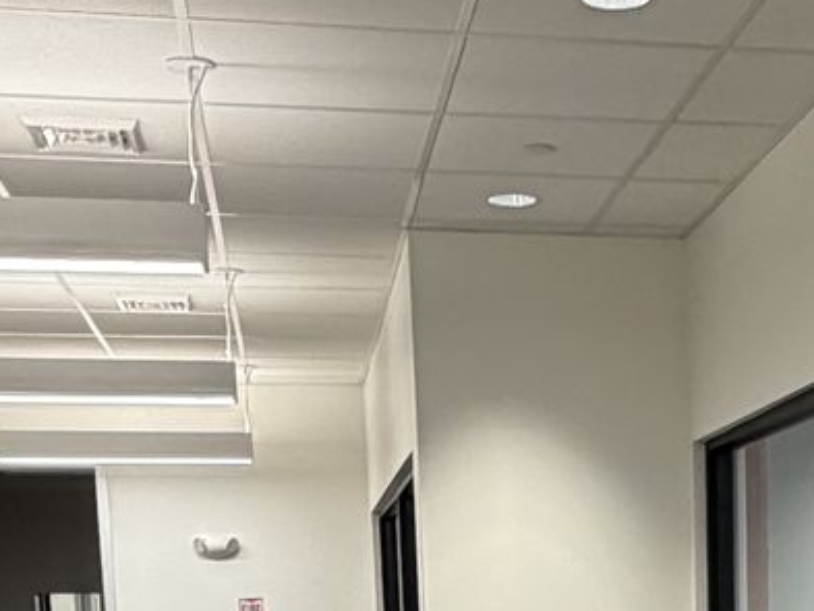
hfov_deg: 25.1
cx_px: 690
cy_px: 952
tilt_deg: -10.7
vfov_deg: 17.2
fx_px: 1788
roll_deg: +0.3
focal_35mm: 76
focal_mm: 2.22
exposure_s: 1/120
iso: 200
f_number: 2.2
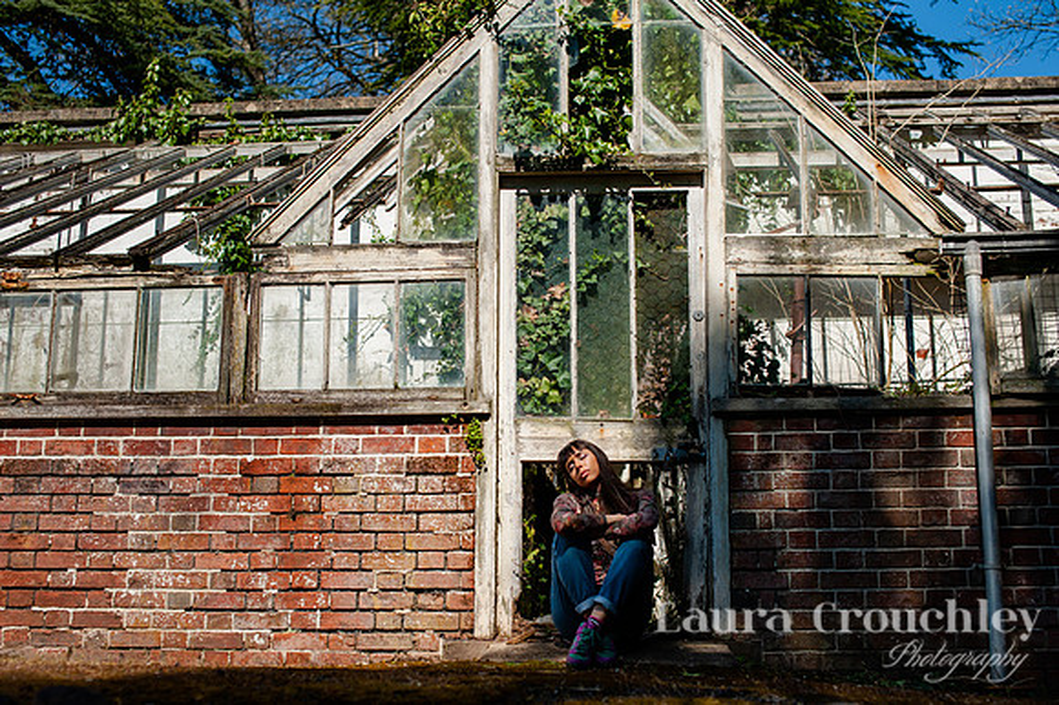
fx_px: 1519
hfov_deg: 38.4
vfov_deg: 26.1
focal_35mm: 52
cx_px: 523
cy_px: 360
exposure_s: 1/3200
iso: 320
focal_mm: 50
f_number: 3.5
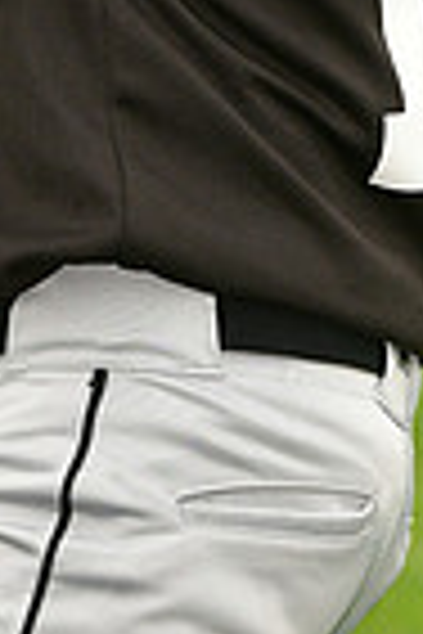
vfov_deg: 2.8
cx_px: 254
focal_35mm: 743
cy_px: -324
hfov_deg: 1.9
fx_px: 13094
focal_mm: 120
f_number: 4
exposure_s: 1/1000
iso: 320
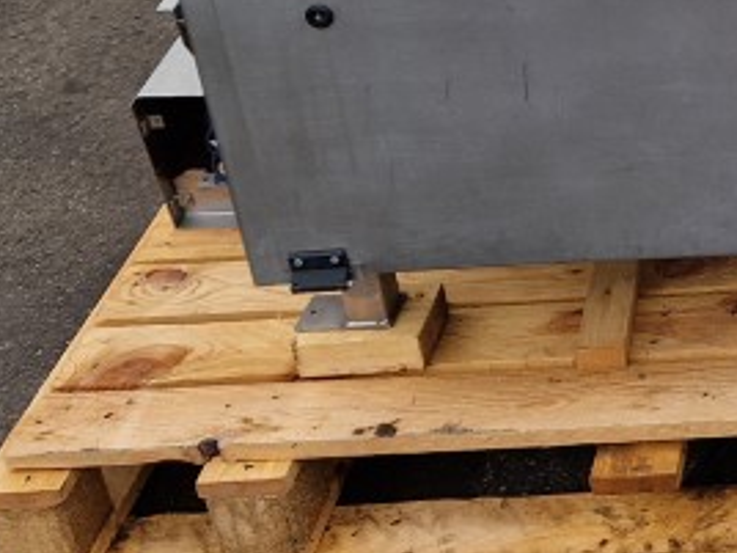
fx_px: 1874
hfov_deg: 19.6
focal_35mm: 88
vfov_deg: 15.5
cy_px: -278
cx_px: 1078
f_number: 1.8
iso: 50
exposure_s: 1/1156
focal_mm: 5.4
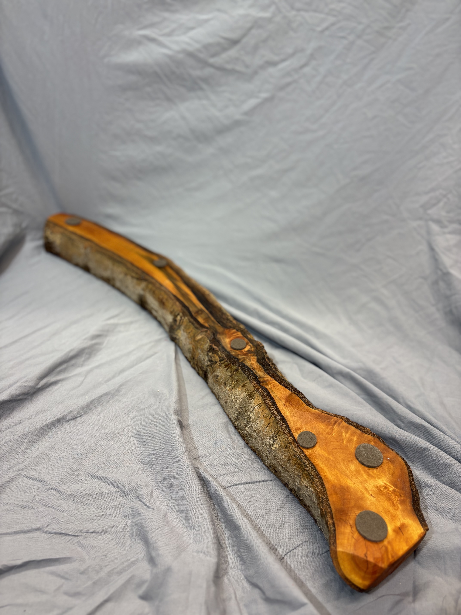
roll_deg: -5.5
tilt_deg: -34.9
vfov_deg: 67.3
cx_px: 230
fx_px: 462
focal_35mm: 26
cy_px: 308
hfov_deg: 53.1
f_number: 1.6
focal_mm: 5.96
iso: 80
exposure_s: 1/100
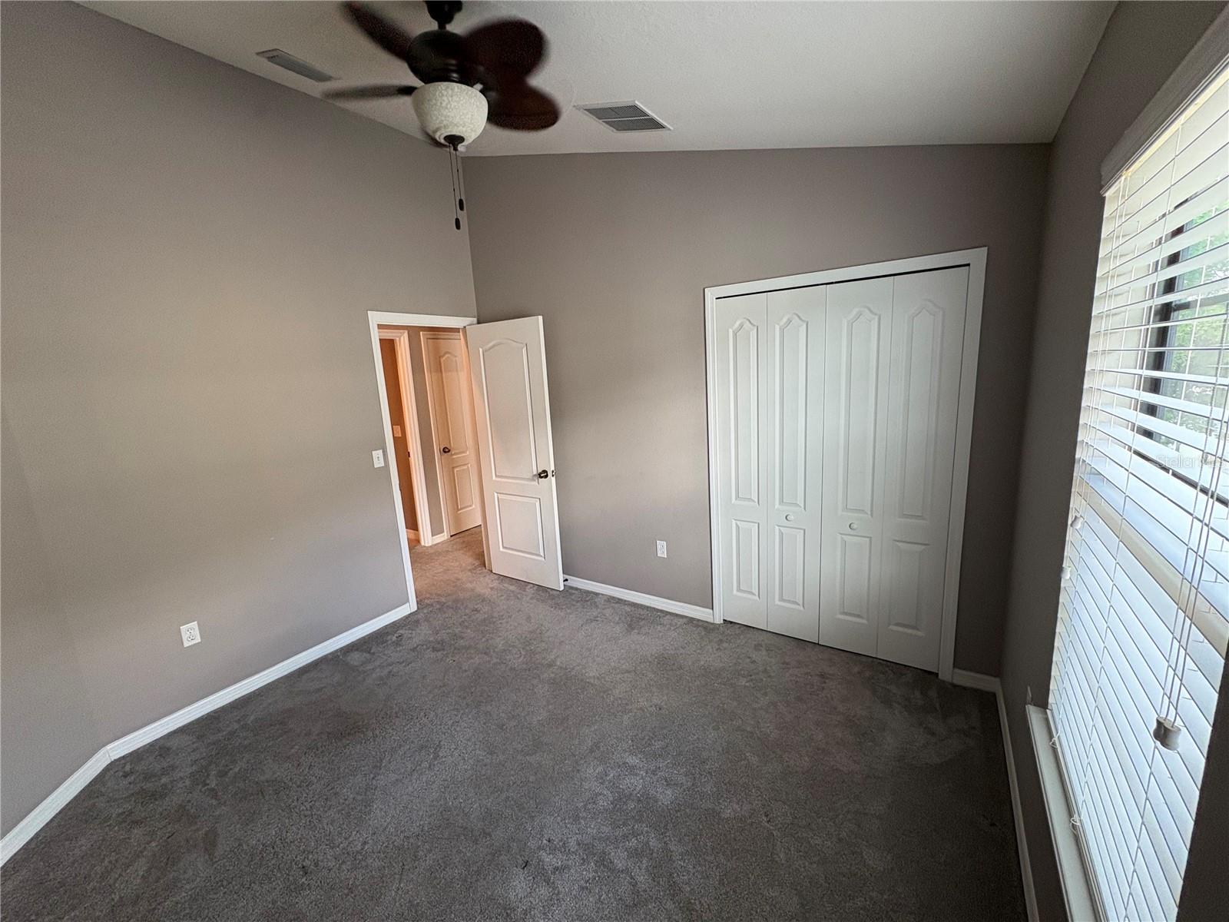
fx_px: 497
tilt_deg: -11.5
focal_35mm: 14
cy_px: 461
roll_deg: +3.6
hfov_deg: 102.1
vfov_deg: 85.7
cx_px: 614
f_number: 2.2
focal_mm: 2.22
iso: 250
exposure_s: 1/60
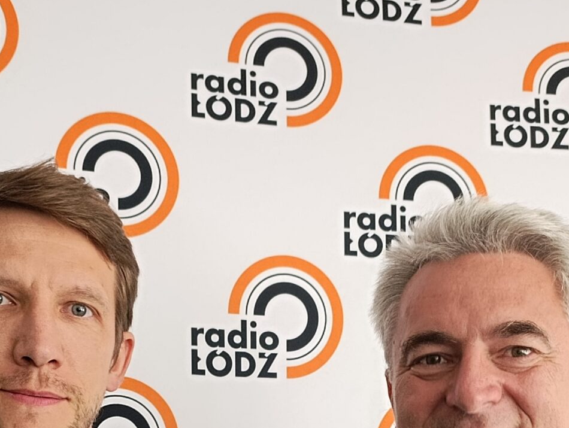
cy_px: 545
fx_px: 1020
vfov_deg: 21.6
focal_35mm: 62
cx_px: 259
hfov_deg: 31.1
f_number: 1.65
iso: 846
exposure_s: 1/100
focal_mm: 6.11
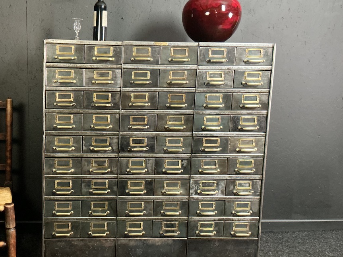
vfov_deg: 33.6
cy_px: 131
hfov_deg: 43.0
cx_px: 102
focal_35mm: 43
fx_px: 426
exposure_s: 1/30
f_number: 1.8
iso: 500
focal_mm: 3
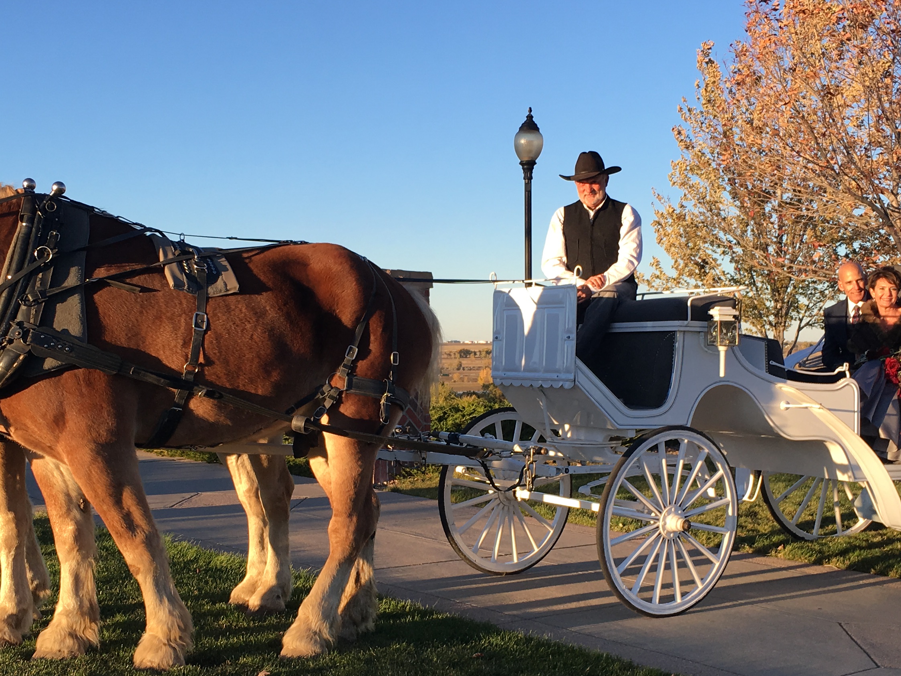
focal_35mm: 52
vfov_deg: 28.0
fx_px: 1353
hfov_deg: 36.8
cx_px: 430
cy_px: 390
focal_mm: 4.15
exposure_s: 1/499
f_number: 2.2
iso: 25
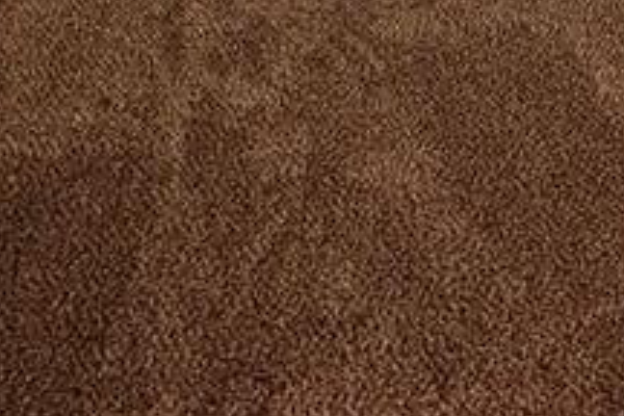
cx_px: 529
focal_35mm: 69
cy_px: -630
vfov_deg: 13.4
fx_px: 1196
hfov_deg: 28.4
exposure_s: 1/60
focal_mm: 2.22
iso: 250
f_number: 2.2
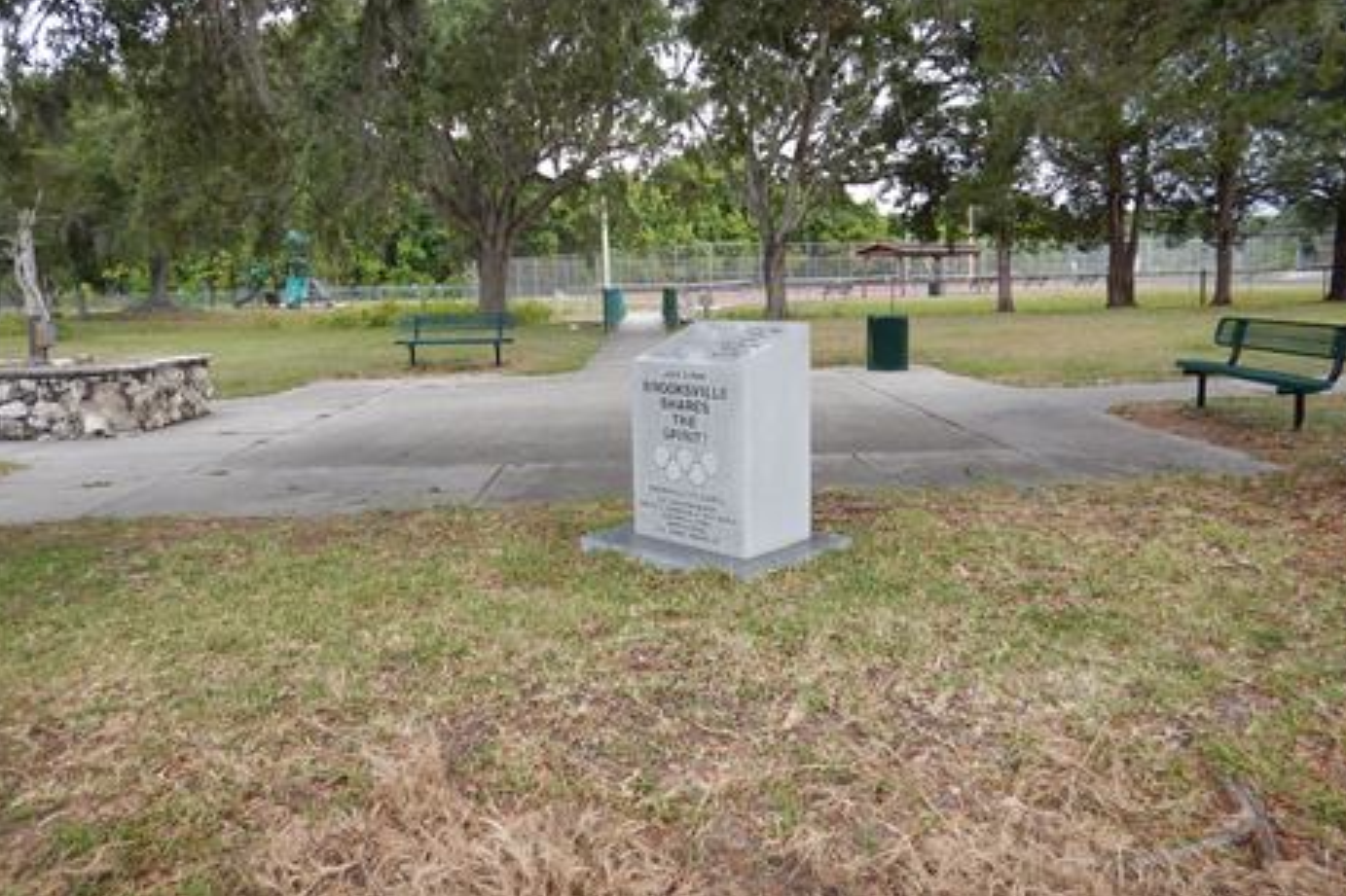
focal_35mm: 26
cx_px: 689
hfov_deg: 69.4
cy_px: 382
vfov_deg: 49.4
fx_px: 972
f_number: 2.8
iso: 125
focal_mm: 4.3
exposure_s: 1/250
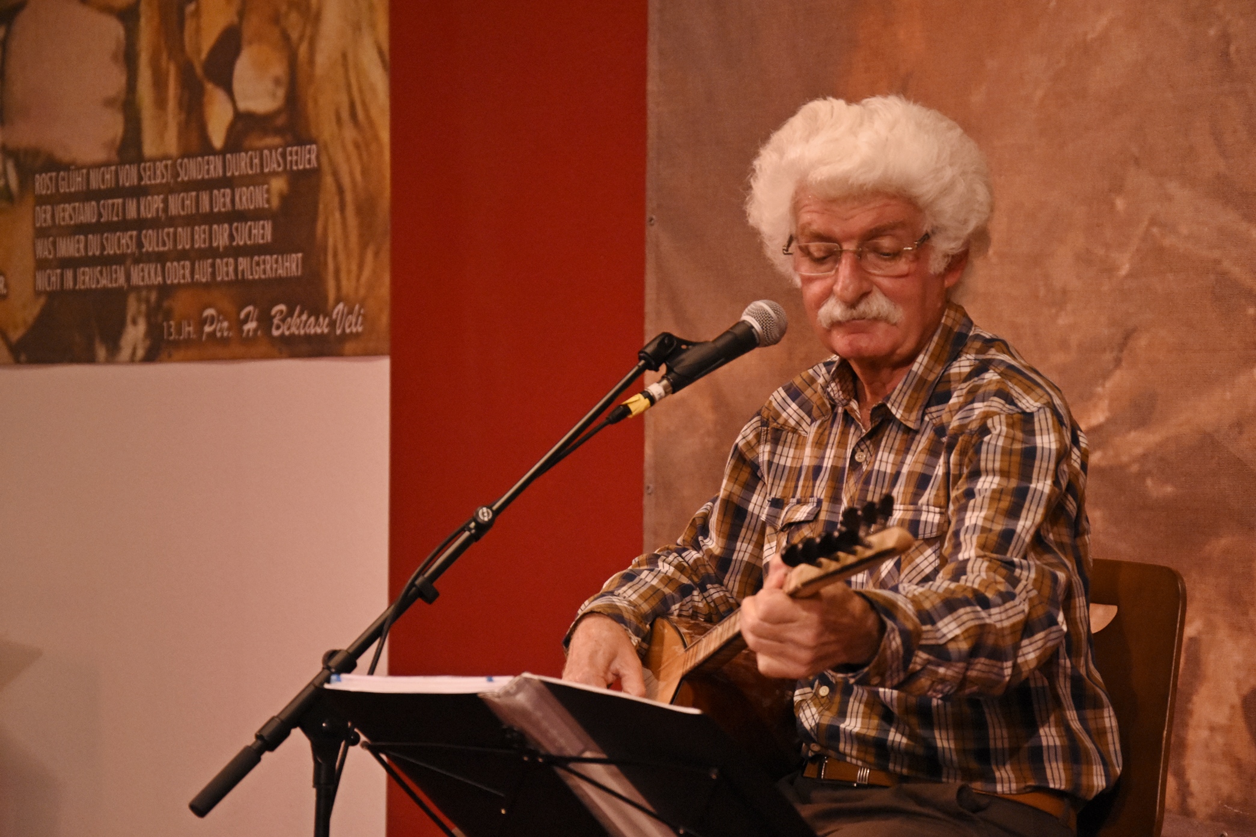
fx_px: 3663
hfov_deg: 19.5
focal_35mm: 105
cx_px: 628
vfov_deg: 13.0
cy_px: 418
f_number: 5.3
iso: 4000
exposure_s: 1/200
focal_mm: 70
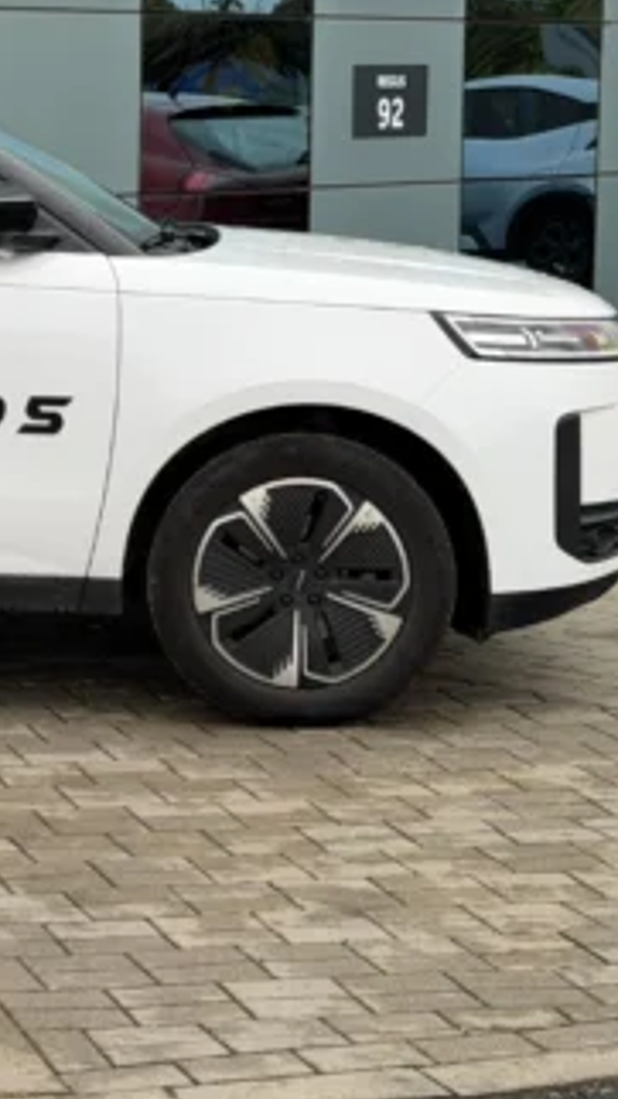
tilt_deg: -6.0
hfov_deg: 11.3
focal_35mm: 104
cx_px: -259
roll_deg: -0.3
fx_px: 3031
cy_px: 365
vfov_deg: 20.5
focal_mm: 6.76
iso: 64
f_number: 1.78
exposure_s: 1/578
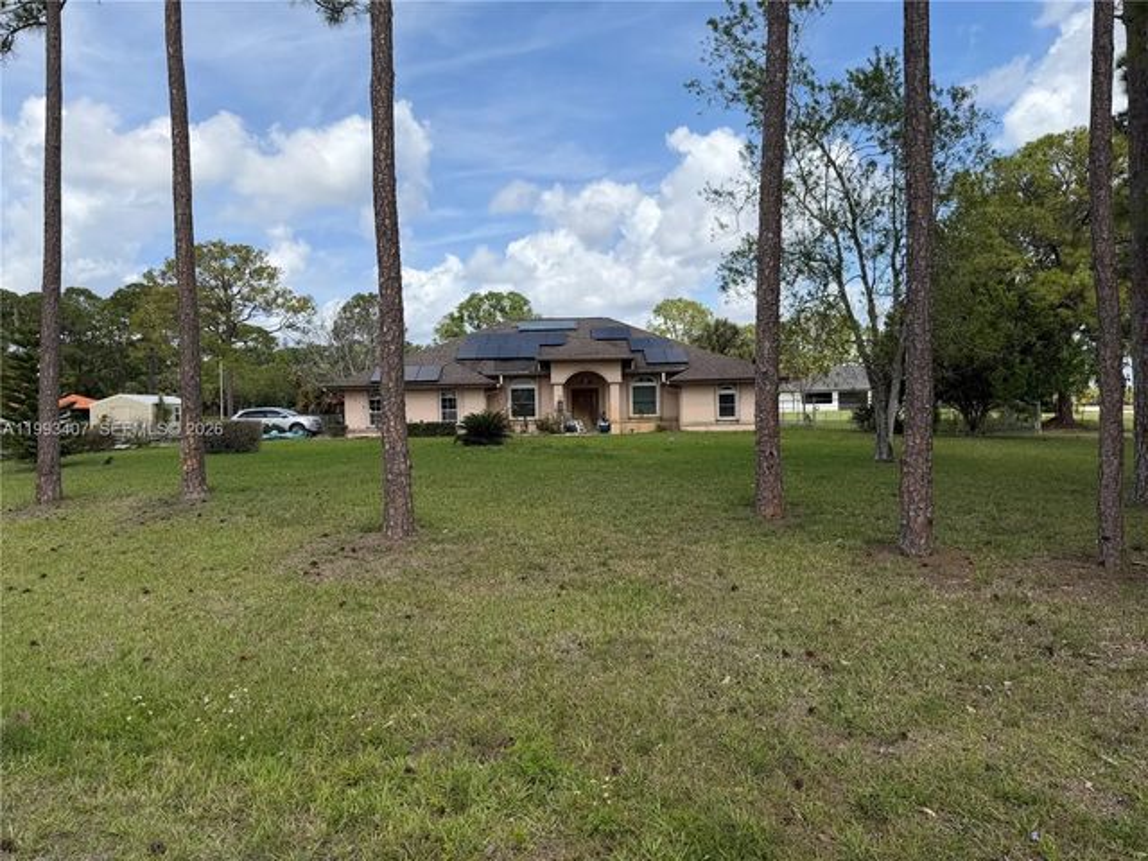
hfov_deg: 71.6
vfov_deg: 56.8
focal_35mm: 24
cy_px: 430
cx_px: 574
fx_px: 796
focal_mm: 6.76
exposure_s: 1/4167
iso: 80
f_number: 1.78
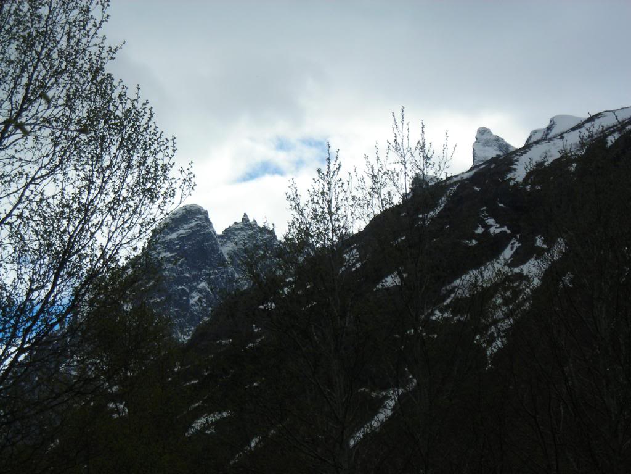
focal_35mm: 116
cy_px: 237
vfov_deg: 12.8
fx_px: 2115
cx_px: 316
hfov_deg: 17.0
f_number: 10.6
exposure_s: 1/152
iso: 50
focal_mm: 19.2
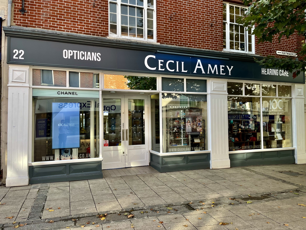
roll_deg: +1.3
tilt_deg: +1.8
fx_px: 230
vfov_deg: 53.1
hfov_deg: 67.3
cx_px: 153
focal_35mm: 26
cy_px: 115
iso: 50
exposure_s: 1/433
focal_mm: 5.1
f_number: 1.6
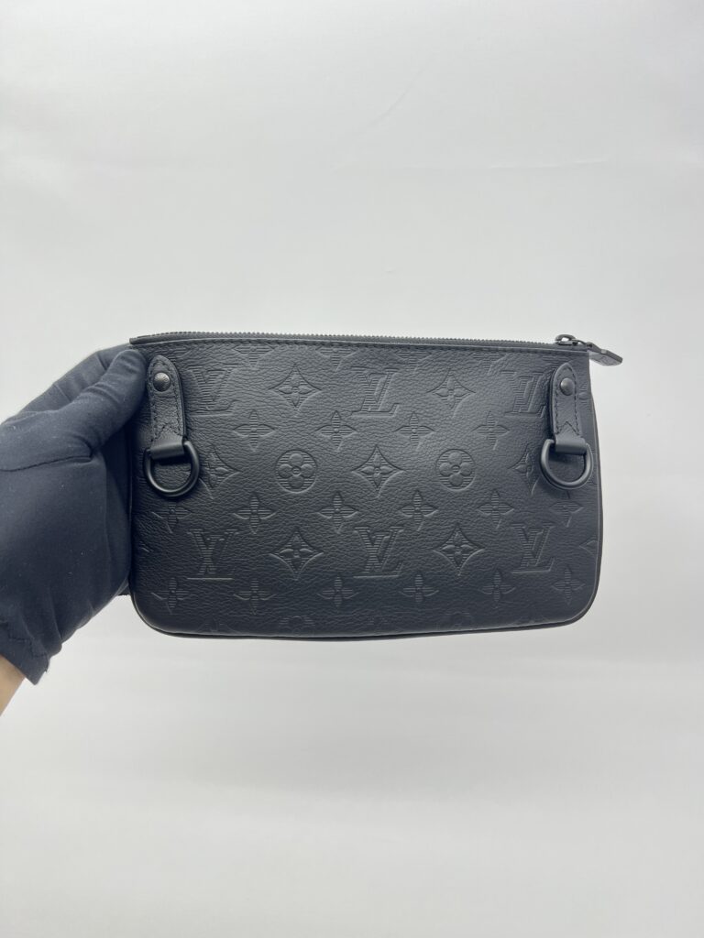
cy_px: 469
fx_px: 705
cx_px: 352
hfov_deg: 53.1
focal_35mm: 26
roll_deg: +1.0
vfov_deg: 67.3
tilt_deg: -17.5
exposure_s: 1/100
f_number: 1.5
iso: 32
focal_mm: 5.7
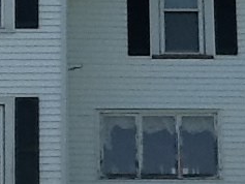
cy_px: 64
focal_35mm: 178
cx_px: 42
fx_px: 1260
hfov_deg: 11.1
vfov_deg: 8.3
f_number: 2.4
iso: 40
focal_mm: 2.03
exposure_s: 1/1115
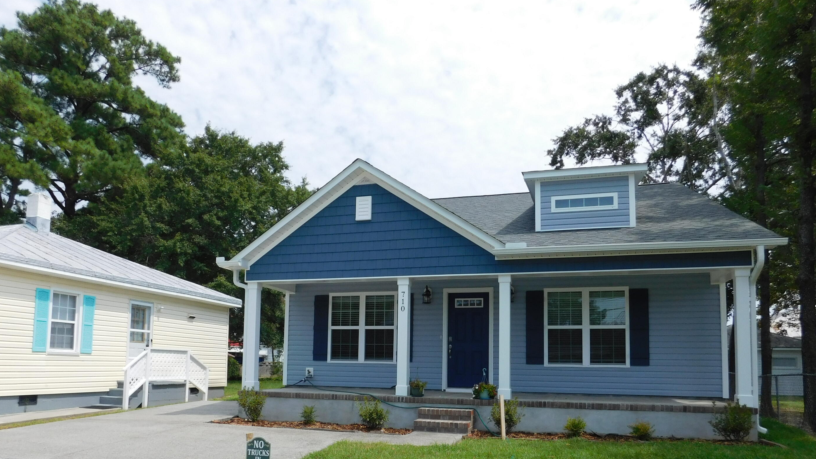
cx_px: 390
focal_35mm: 27
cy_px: 324
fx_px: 584
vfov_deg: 42.0
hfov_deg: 69.8
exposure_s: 1/500
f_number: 6
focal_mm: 4
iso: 125
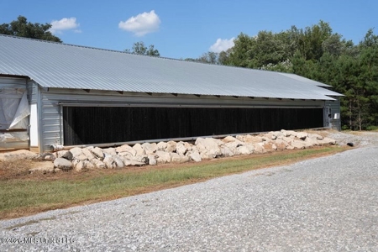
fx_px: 388
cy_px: 126
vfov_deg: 35.9
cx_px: 189
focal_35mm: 37
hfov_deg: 51.9
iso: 250
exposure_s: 1/1250
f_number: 5.6
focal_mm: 37
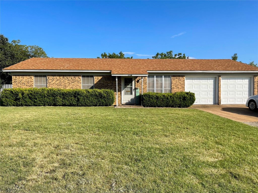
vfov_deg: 53.1
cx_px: 129
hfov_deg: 67.3
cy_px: 96
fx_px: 194
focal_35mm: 26
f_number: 1.6
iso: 32
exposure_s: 1/3448
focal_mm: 5.1
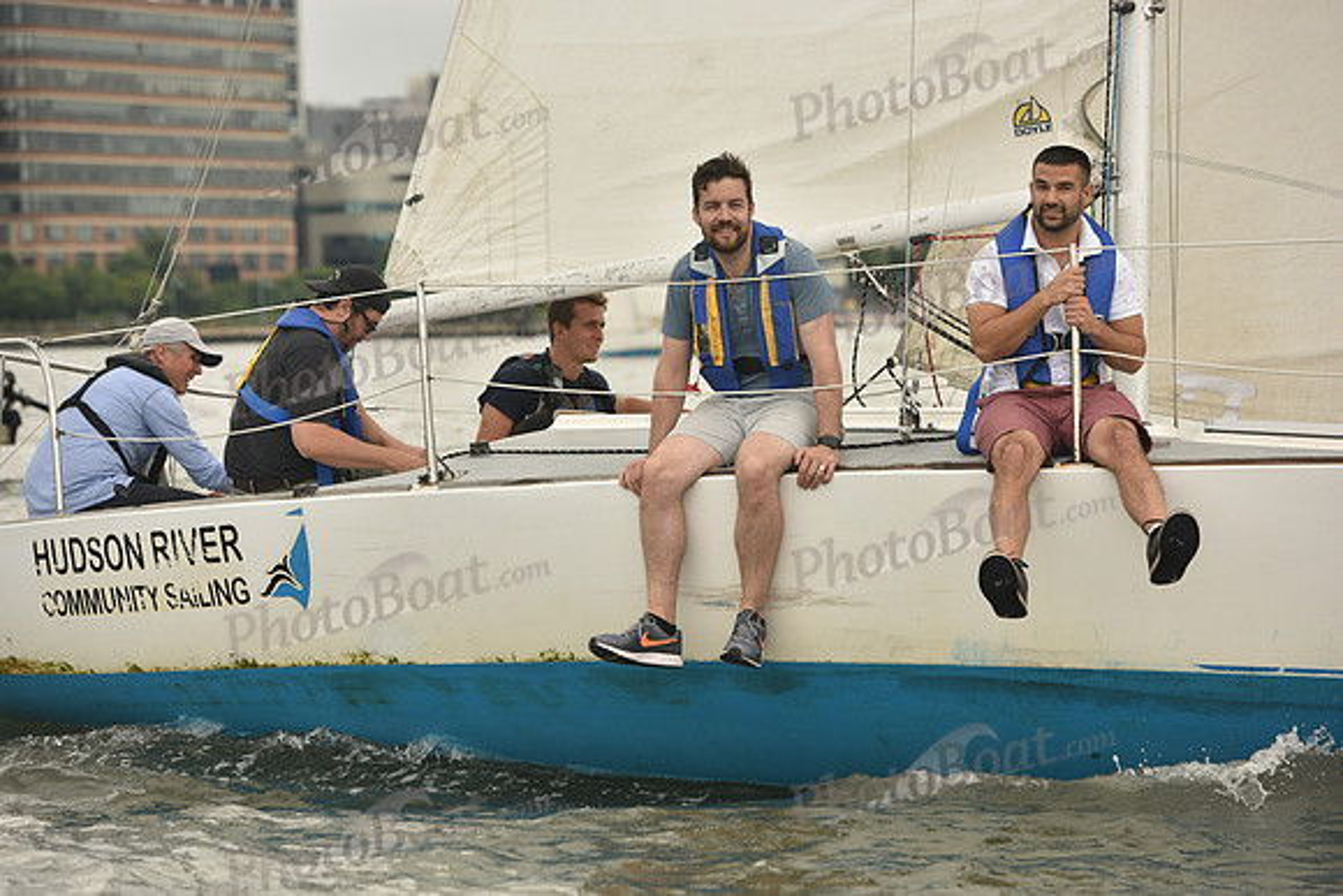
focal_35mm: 135
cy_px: 448
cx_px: 672
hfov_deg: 15.2
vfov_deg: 10.2
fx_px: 5037
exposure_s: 1/1600
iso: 320
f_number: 5
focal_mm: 135
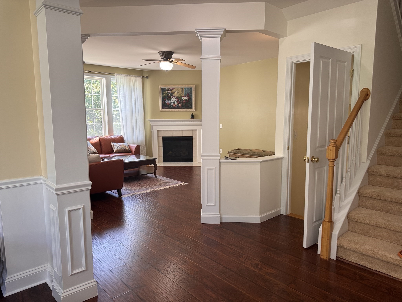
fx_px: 279
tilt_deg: -7.2
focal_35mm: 24
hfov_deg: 71.6
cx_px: 201
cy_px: 151
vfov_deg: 56.8
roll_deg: +0.6
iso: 160
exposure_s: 1/120
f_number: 1.78
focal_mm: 6.76
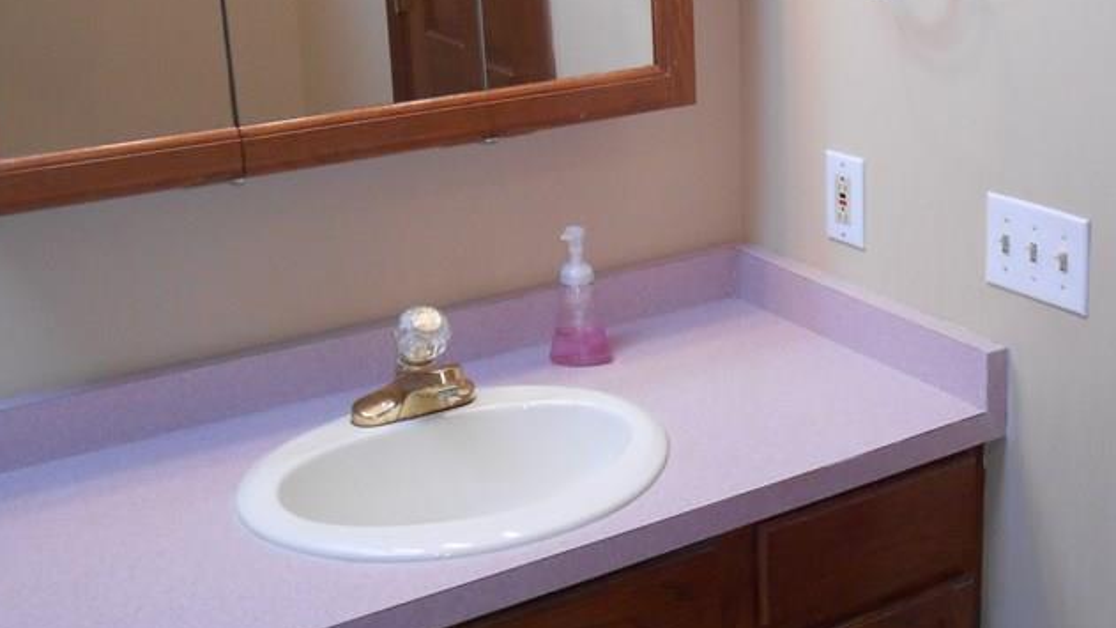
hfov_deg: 38.7
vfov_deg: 22.6
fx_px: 1568
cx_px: 750
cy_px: 214
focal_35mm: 53
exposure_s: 1/30
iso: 320
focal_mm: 5.3
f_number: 3.8
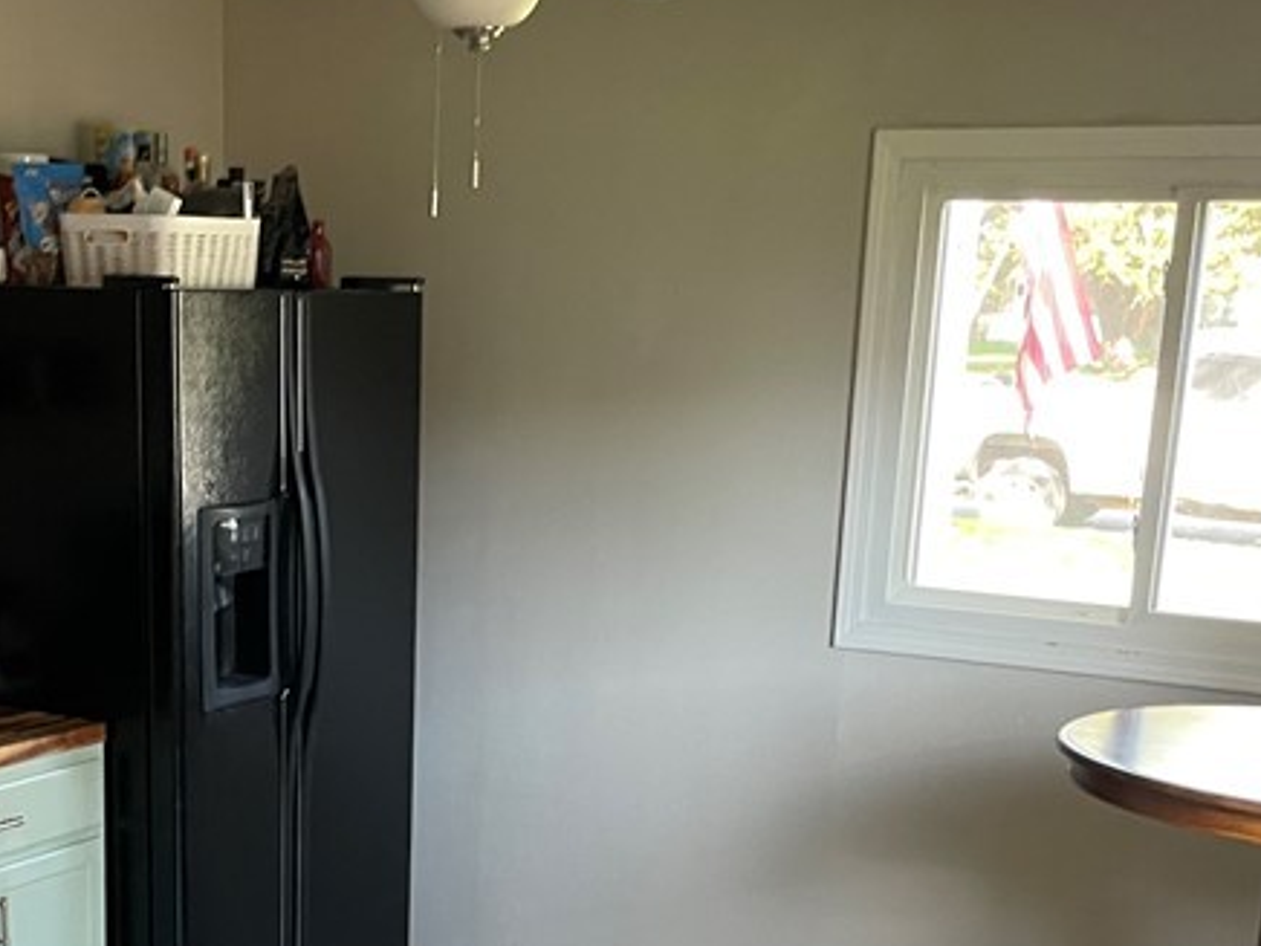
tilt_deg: -17.4
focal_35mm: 61
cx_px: 428
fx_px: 2222
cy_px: 897
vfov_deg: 23.2
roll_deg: -3.1
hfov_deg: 31.5
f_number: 1.6
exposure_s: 1/62
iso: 125
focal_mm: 4.2
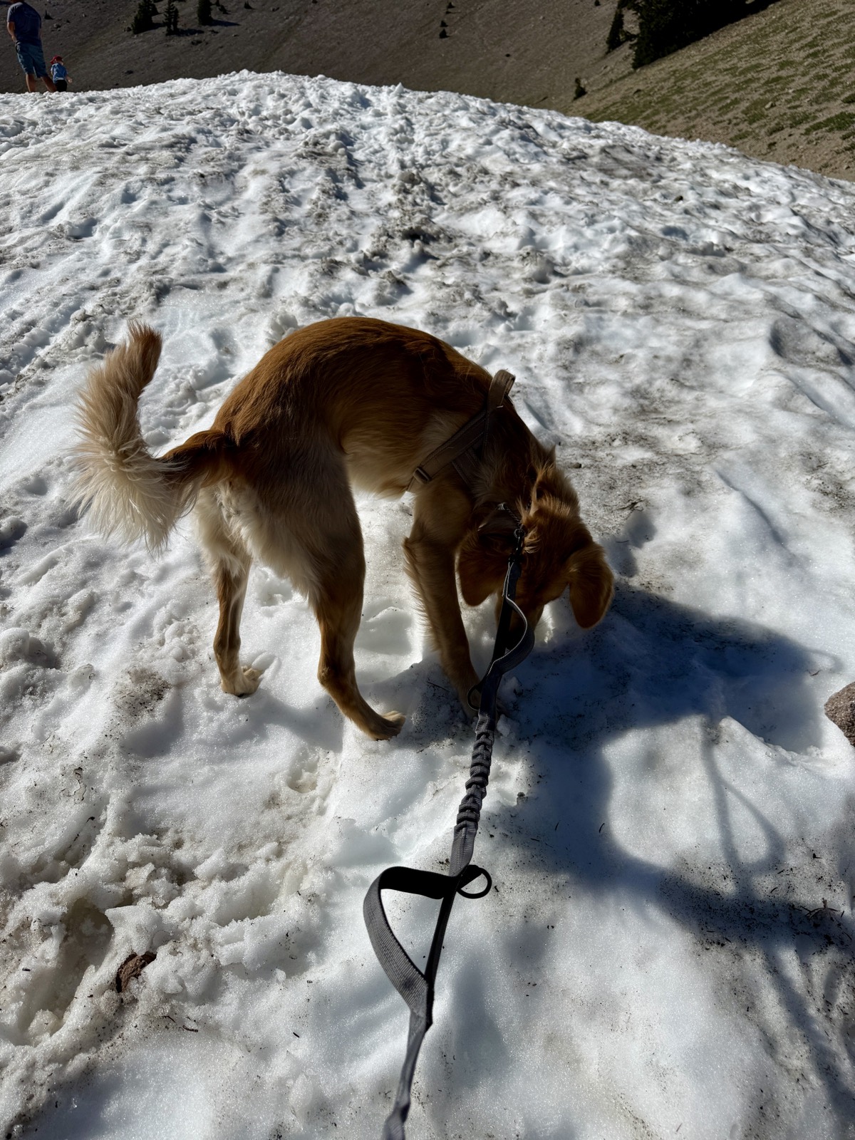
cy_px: 570
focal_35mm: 24
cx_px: 428
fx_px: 790
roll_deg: -2.5
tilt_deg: -15.7
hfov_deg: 56.8
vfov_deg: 71.6
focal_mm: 6.76
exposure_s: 1/14286
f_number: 1.78
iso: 64
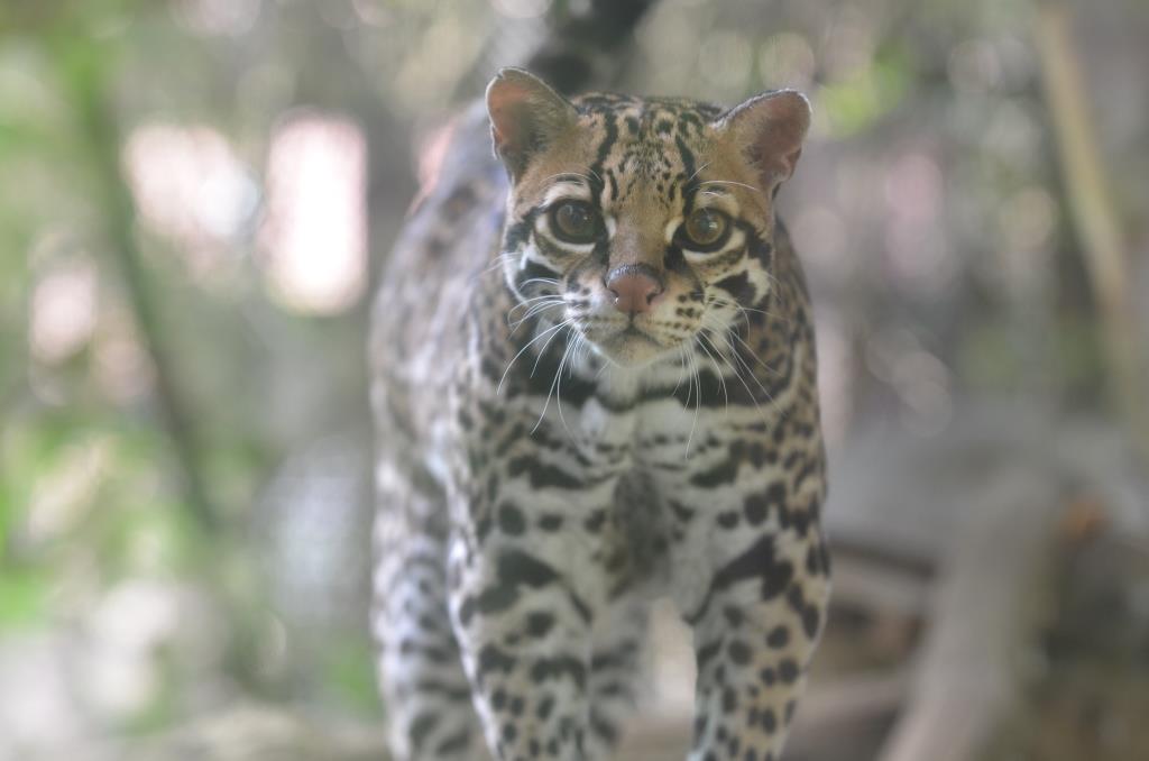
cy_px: 380
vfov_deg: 9.3
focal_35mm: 147
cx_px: 574
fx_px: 4682
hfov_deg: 14.0
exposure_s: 1/60
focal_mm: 98
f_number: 3.2
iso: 400
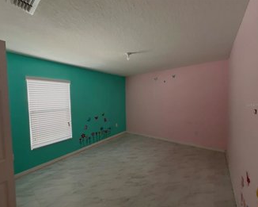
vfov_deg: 88.0
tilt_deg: -3.3
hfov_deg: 100.5
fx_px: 107
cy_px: 105
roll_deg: +1.2
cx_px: 120
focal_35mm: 14
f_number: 1.8
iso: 200
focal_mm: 1.57
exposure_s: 1/99
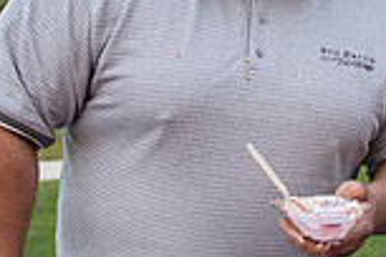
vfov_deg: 11.3
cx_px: 522
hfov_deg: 15.9
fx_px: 1297
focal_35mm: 121
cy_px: 142
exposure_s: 1/320
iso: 800
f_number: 3.2
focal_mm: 32
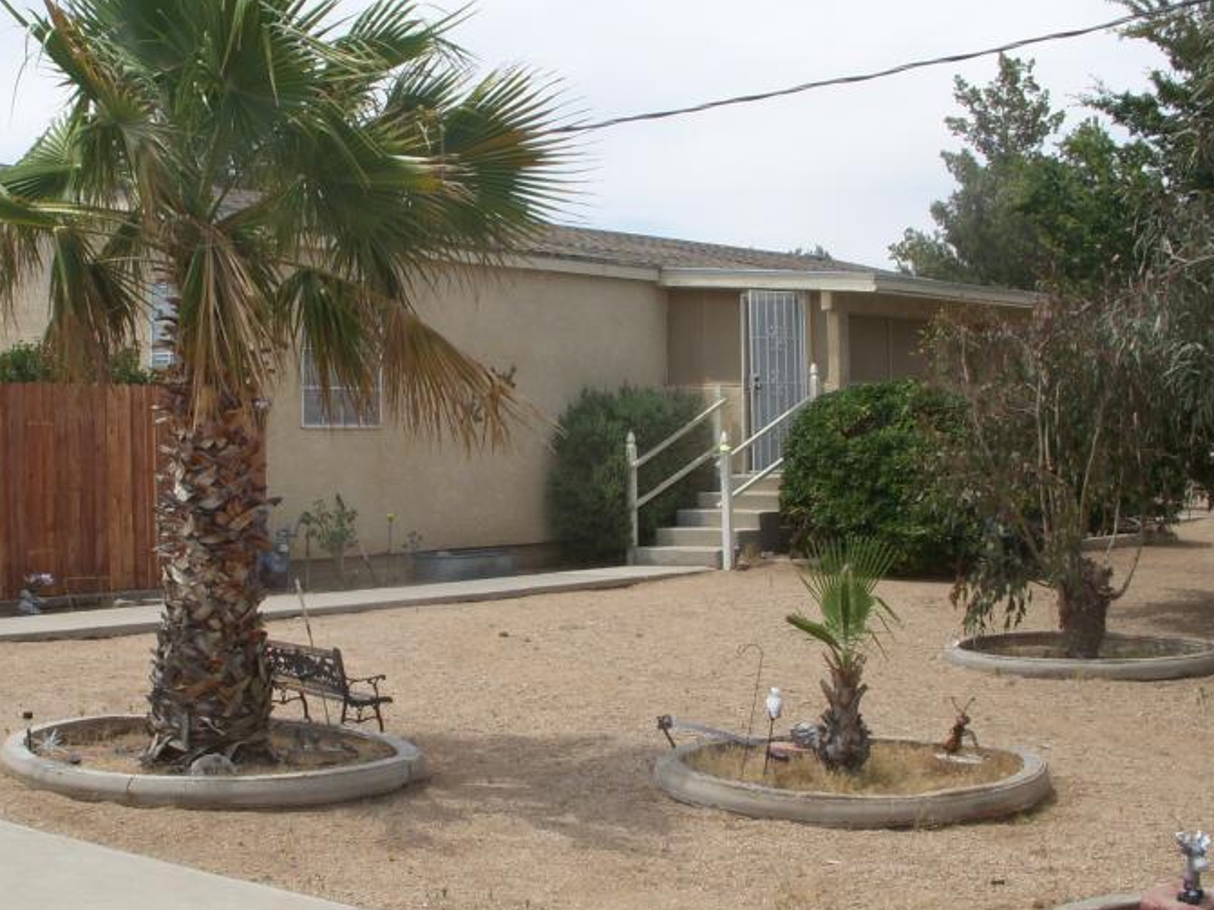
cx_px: 474
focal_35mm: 58
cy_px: 514
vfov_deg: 25.2
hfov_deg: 33.1
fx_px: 2034
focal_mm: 6.3
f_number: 6.6
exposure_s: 1/250
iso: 100
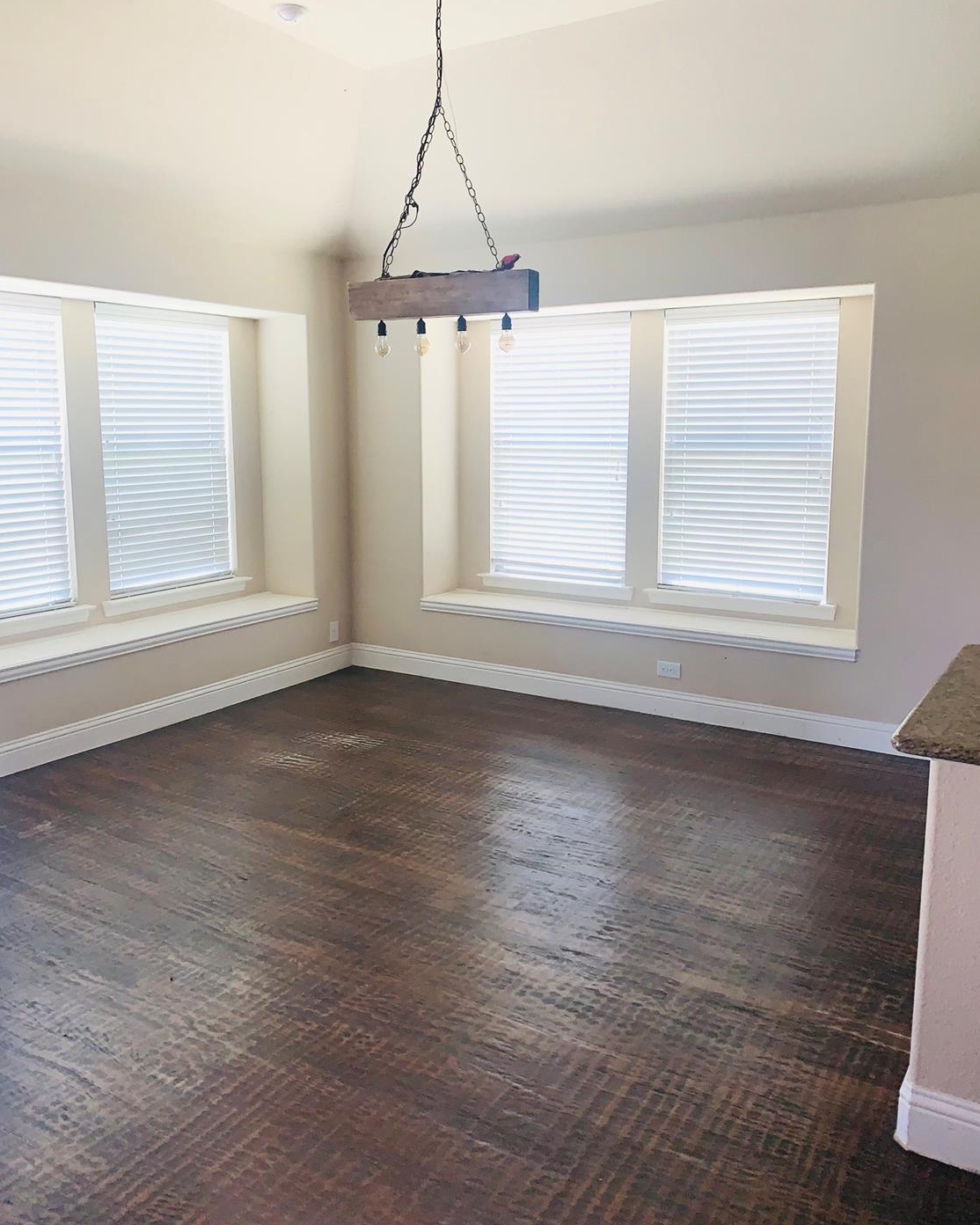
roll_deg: +0.0
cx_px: 485
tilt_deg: -7.0
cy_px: 573
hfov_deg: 51.5
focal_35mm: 28
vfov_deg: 62.1
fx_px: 1015
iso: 50
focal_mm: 4.25
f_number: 1.8
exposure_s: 1/17
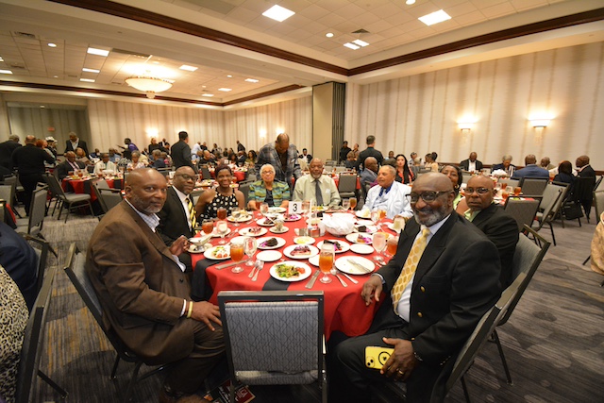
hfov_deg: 100.4
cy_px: 202
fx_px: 252
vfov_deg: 77.4
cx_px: 302
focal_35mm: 15
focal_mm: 10
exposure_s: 1/60
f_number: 4.5
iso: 2500
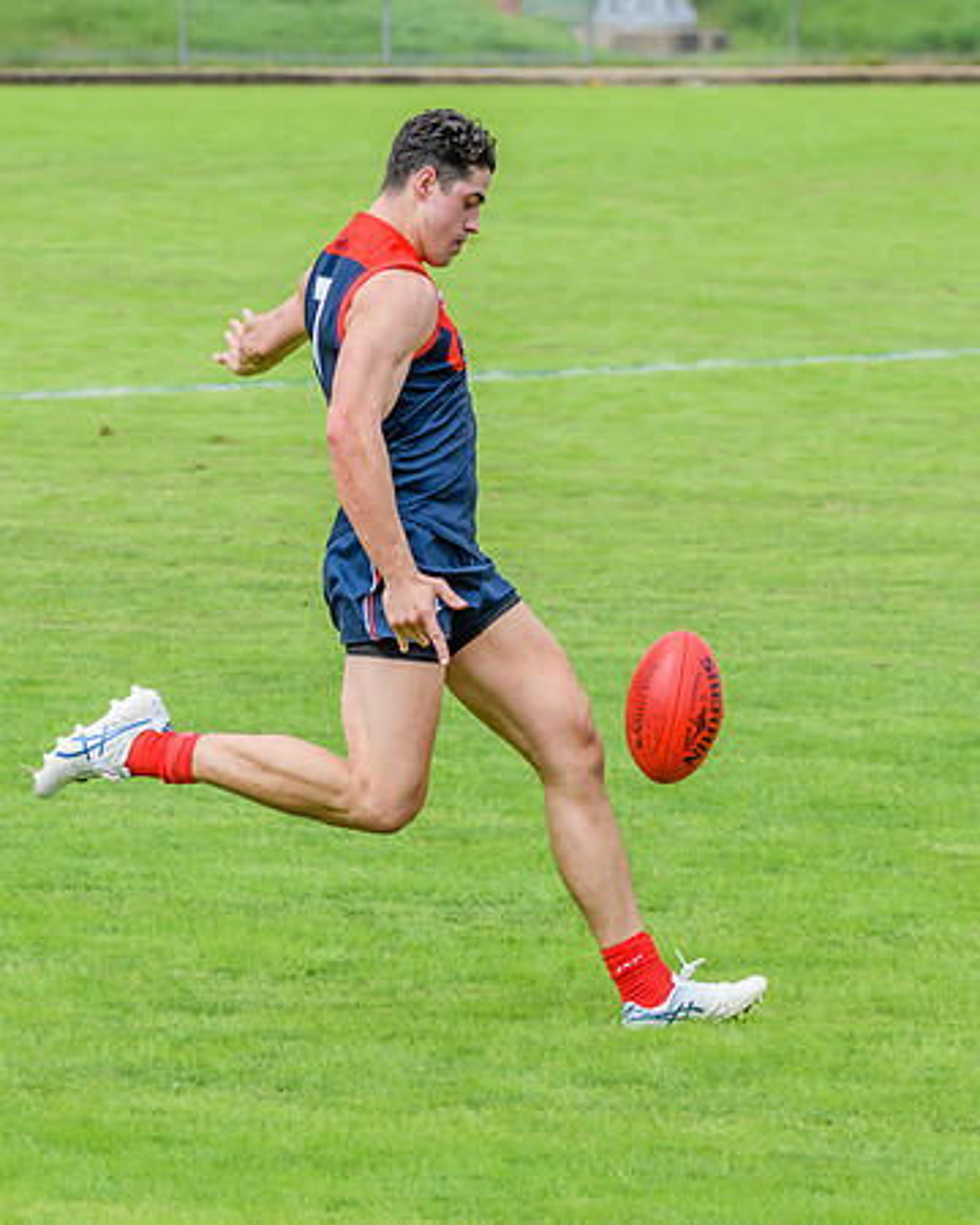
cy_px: 559
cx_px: 602
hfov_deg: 5.3
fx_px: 10648
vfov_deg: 6.6
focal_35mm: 294
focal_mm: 150
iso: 800
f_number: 8
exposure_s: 1/1600
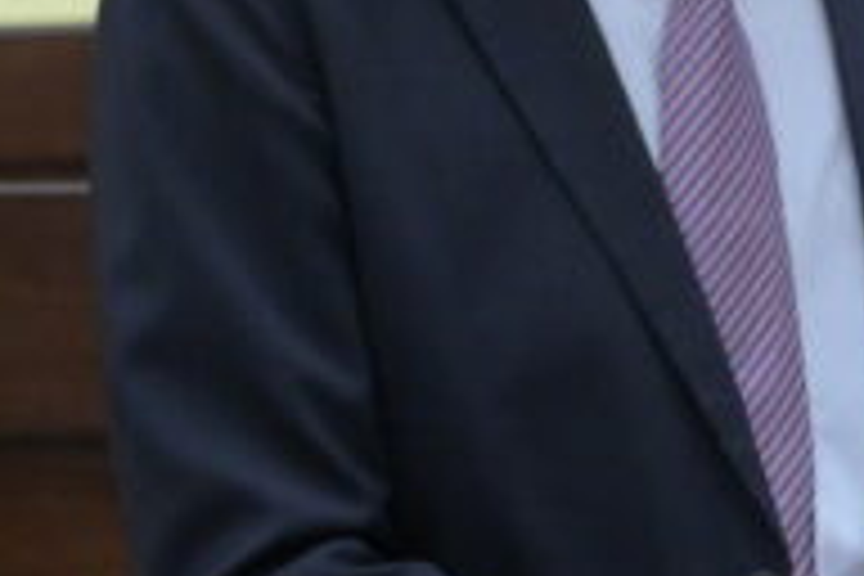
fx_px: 5544
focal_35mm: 231
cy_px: 238
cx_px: 680
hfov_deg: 8.9
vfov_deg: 5.9
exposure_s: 1/160
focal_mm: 37
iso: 1250
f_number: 4
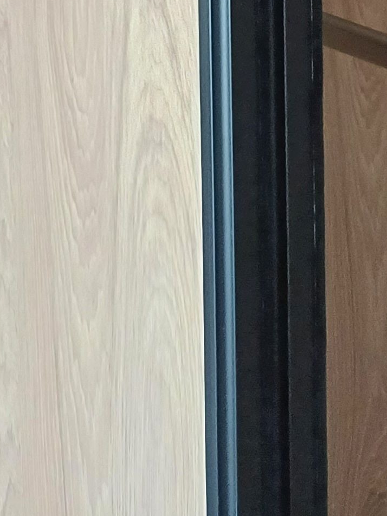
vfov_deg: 15.1
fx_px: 1565
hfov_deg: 12.7
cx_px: 713
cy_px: -528
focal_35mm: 105
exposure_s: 1/50
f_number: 1.8
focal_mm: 4.65
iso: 320
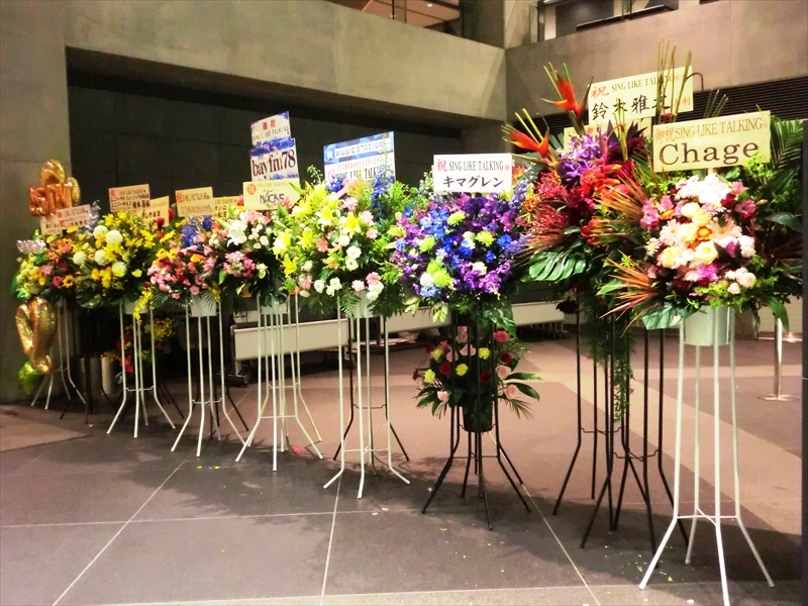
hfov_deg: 51.4
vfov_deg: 39.7
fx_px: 840
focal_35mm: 36
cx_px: 404
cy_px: 303
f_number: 3
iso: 800
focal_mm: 6.58
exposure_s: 1/25
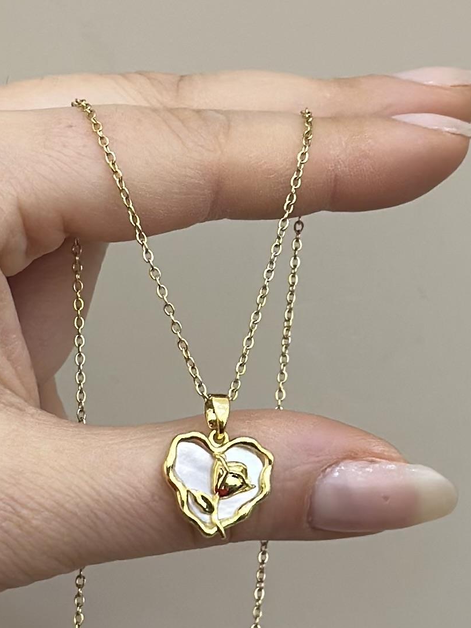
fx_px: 1035
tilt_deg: +5.7
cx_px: 221
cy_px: 331
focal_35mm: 57
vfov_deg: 33.8
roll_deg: -1.8
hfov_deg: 25.6
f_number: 1.78
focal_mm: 6.86
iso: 100
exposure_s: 1/100
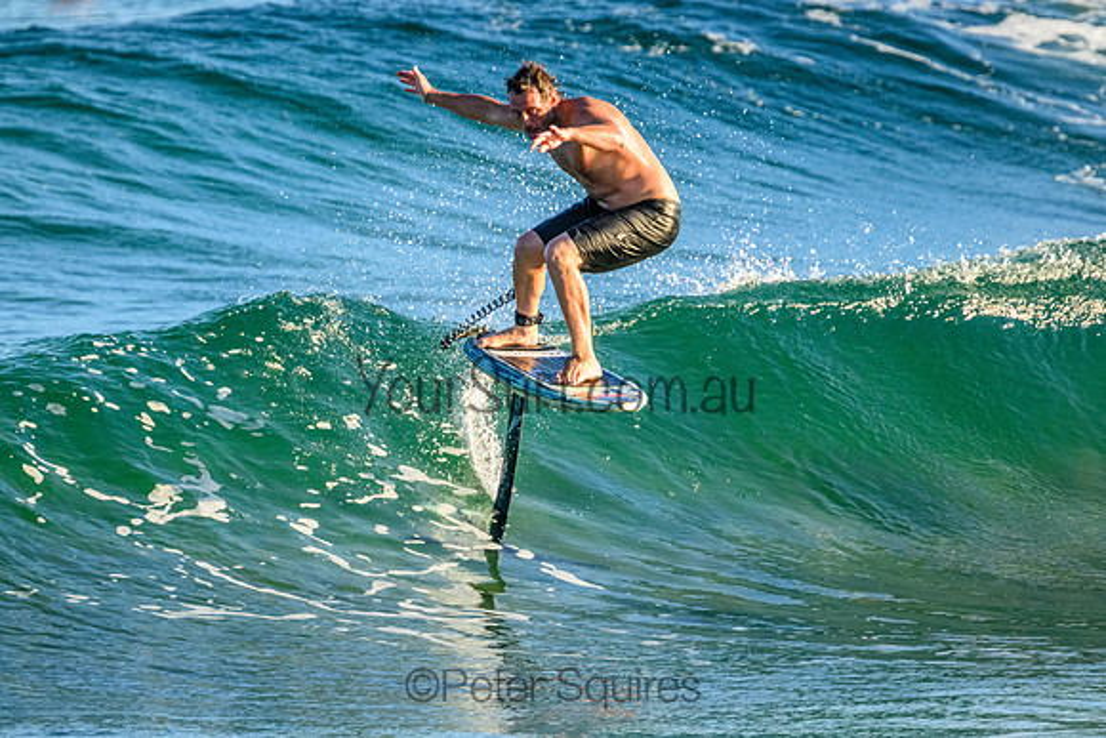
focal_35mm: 800
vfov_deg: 1.7
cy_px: 369
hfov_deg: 2.6
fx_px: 24582
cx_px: 553
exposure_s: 1/2000
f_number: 11
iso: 5000
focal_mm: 800
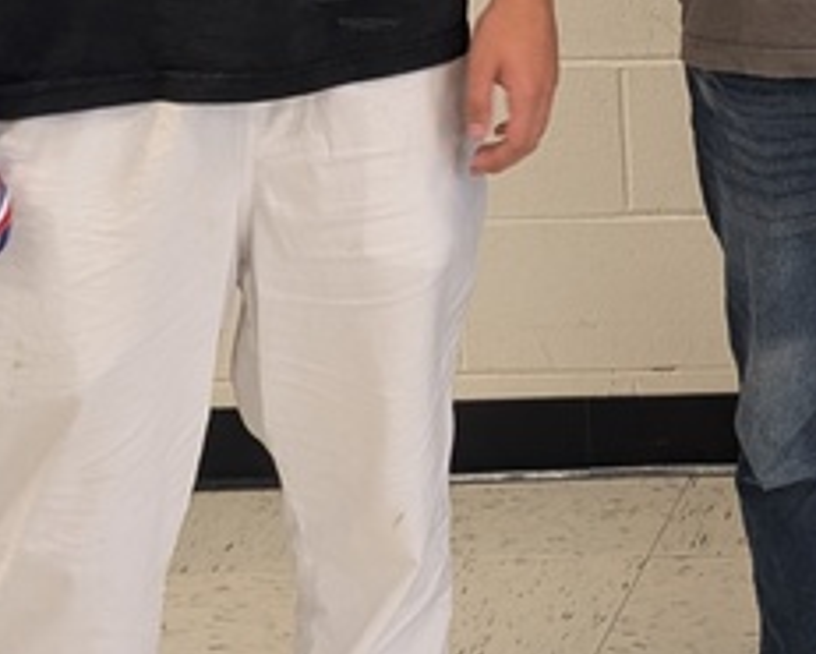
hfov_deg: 15.6
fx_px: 2513
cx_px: 1494
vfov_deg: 13.5
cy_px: -458
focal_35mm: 104
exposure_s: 1/25.2
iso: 46
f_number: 1.68
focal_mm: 6.9
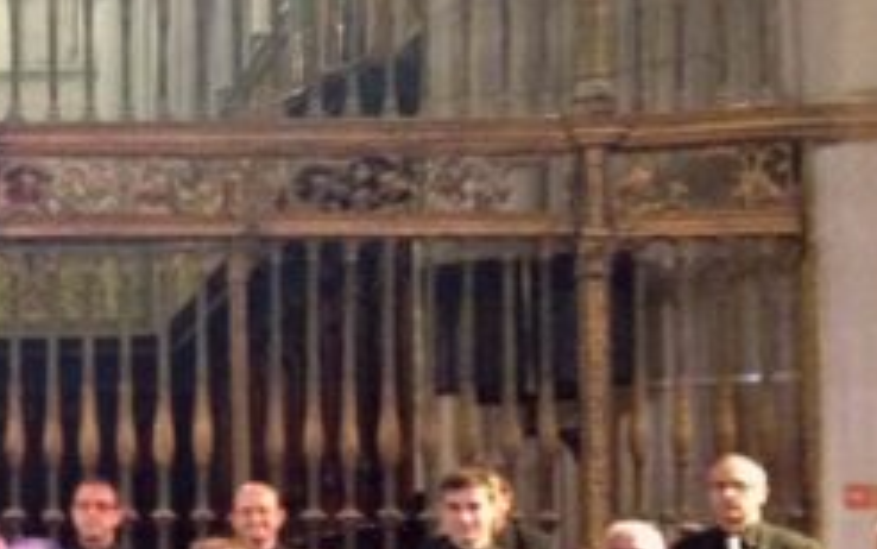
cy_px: 481
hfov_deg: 17.4
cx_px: -396
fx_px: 2606
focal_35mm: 109
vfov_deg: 12.0
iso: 500
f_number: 2.4
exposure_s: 1/15
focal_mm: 4.12
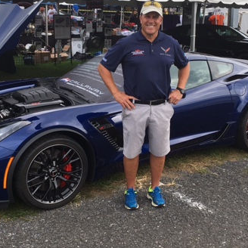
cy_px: 106
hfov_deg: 34.0
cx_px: 134
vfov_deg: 34.0
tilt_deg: -12.2
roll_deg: -1.1
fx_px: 405
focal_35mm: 50
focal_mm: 4.15
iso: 25
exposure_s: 1/641
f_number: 2.2
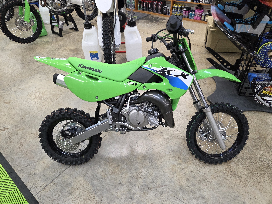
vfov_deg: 58.9
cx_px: 136
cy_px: 102
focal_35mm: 23
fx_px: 181
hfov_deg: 73.9
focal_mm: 5.4
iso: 250
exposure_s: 1/120
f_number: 1.8
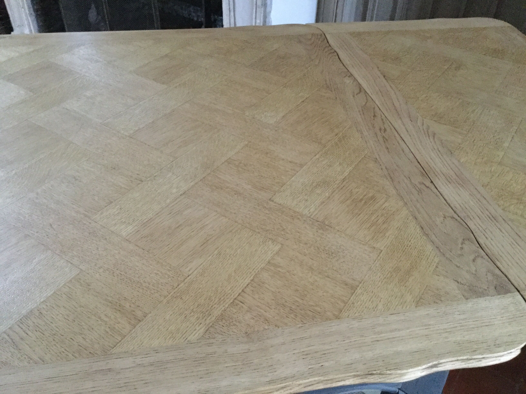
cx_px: 263
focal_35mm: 31
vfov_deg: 45.4
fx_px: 471
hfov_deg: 58.4
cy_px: 197
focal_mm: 3.3
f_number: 2.4
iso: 640
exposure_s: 1/17
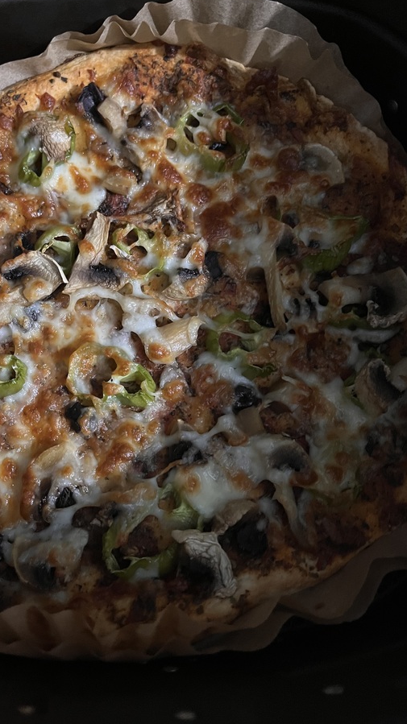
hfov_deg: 39.7
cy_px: 360
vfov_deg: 66.1
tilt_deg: -74.6
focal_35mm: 29
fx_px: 557
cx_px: 135
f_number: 1.6
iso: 800
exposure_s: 1/25
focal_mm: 5.1
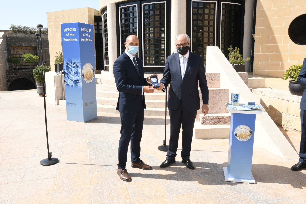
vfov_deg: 43.6
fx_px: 255
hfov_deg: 61.9
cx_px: 153
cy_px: 102
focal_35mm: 30
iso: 400
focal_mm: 20
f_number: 16
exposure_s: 1/250
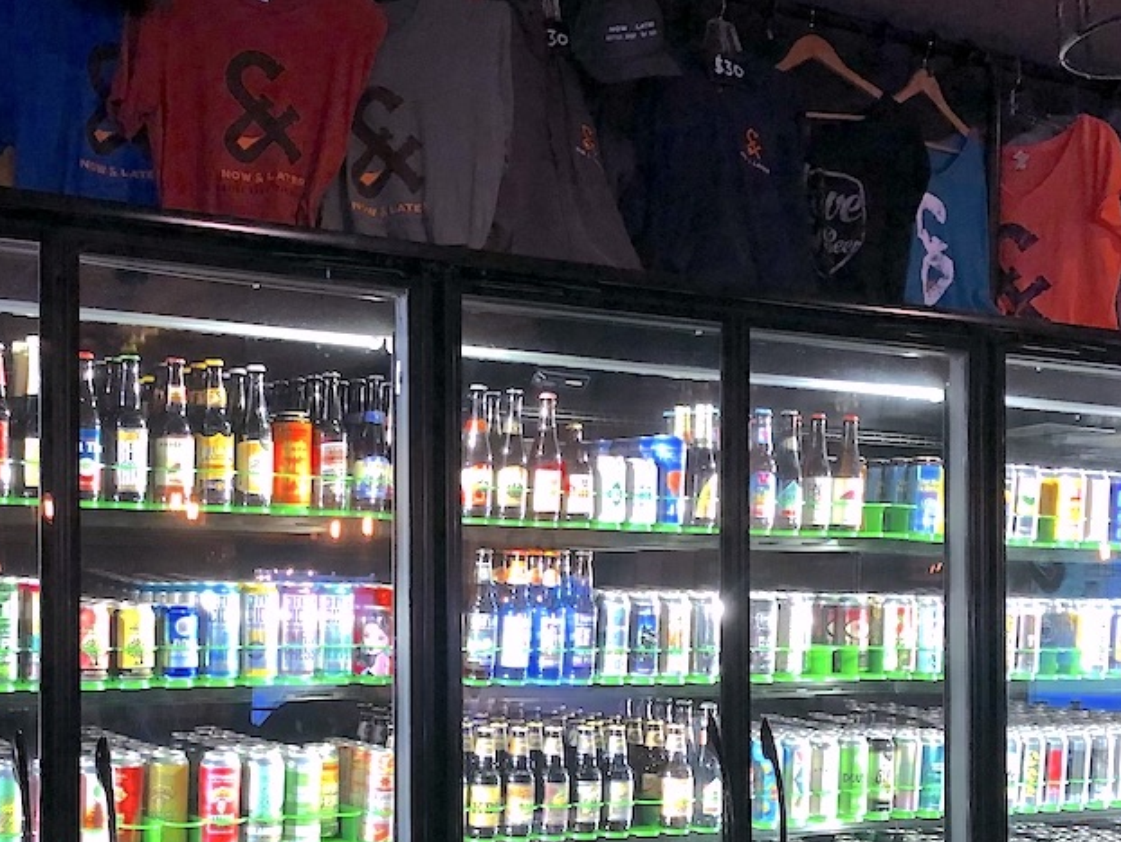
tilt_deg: +1.8
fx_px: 1749
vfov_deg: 26.7
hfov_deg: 35.3
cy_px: 635
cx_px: 418
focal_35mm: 54
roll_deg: +0.4
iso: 64
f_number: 1.8
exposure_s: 1/15
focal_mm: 4
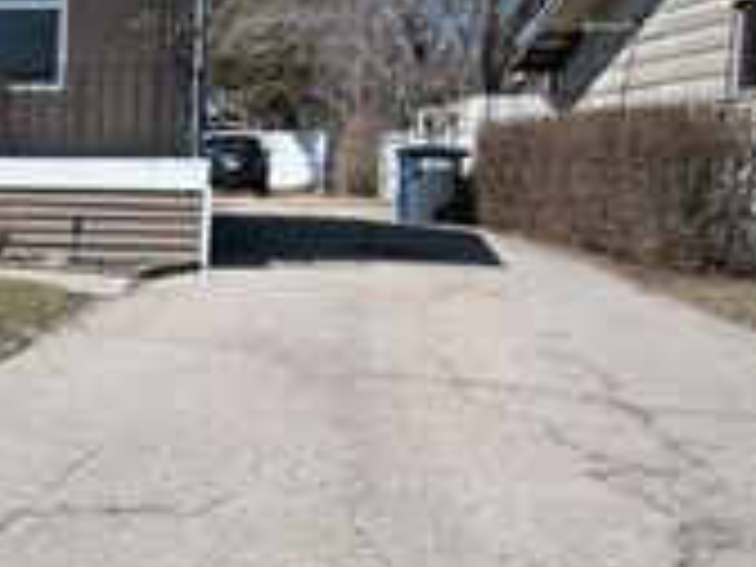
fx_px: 1376
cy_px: 331
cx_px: -248
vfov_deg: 23.3
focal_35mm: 63
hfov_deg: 25.9
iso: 110
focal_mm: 8.38
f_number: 2.8
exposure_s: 1/2000
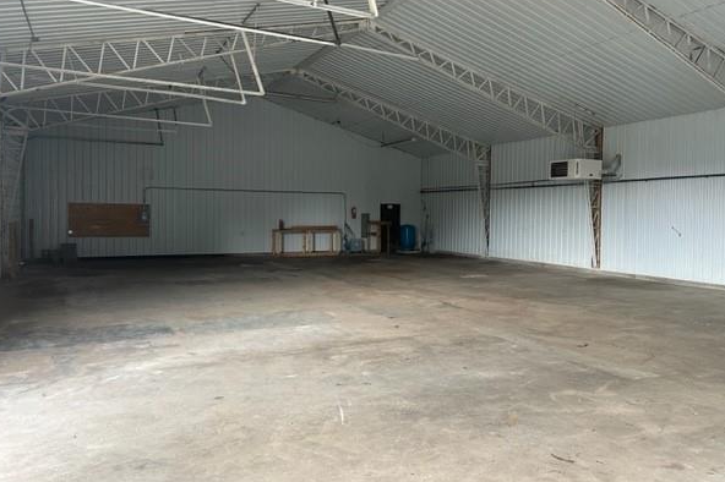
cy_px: 219
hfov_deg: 67.4
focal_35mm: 27
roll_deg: -1.0
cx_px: 381
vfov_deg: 47.8
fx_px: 543
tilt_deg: -1.7
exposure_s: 1/121
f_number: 1.78
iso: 200
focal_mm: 6.86
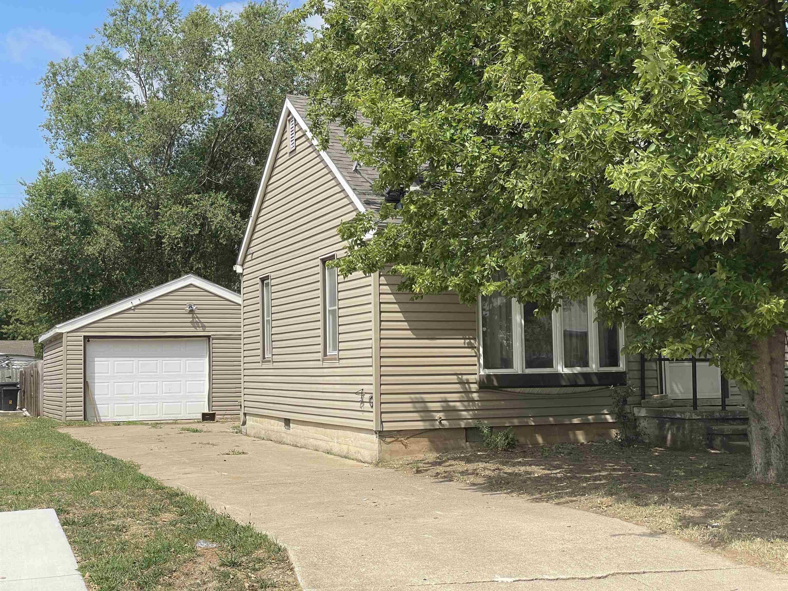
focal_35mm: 52
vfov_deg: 28.0
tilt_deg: +4.4
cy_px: 296
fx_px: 1184
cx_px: 394
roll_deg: +2.1
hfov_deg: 36.8
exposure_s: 1/1295
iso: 25
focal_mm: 6
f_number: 2
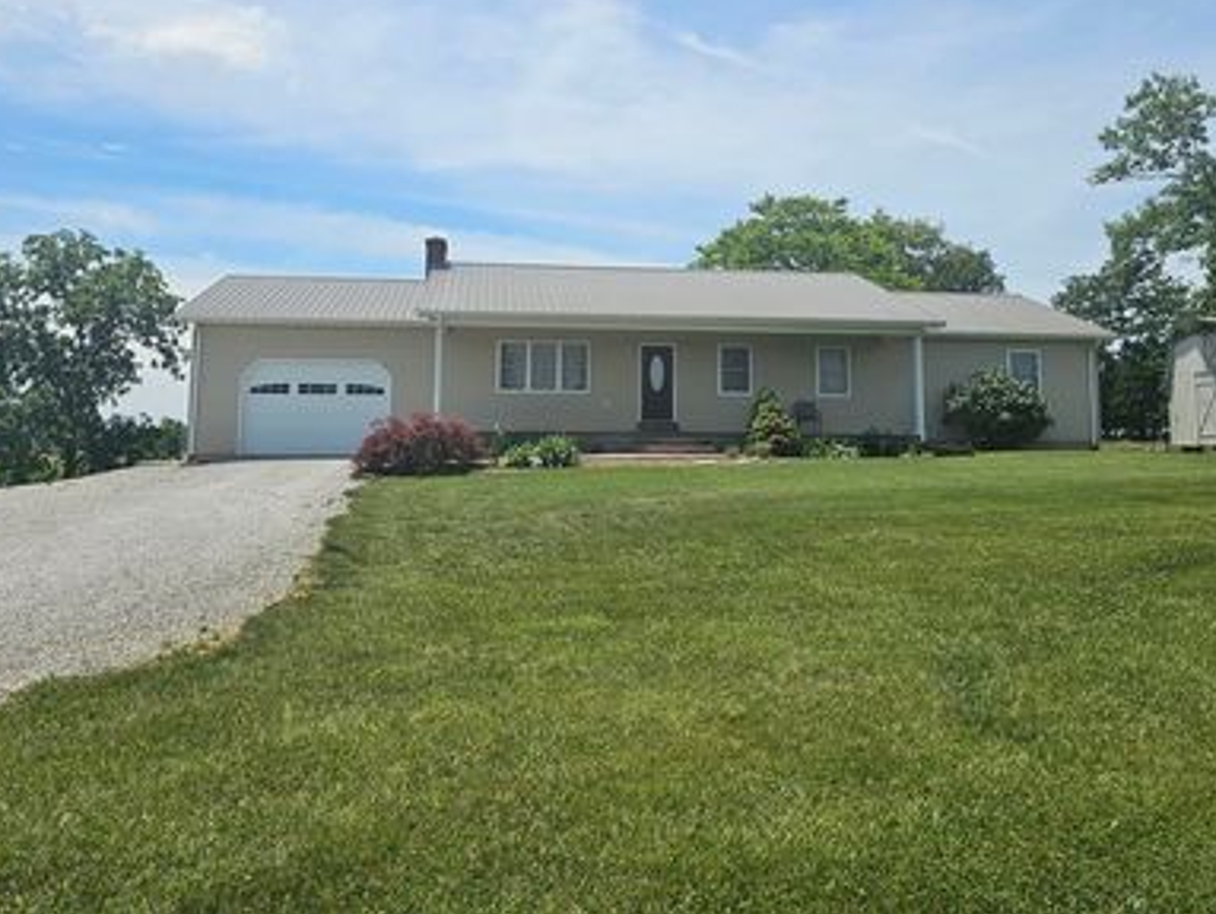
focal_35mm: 30
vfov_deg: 46.3
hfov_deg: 59.9
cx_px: 648
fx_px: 1055
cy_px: 322
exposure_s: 1/1461
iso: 10
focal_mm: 6.3
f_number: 1.7
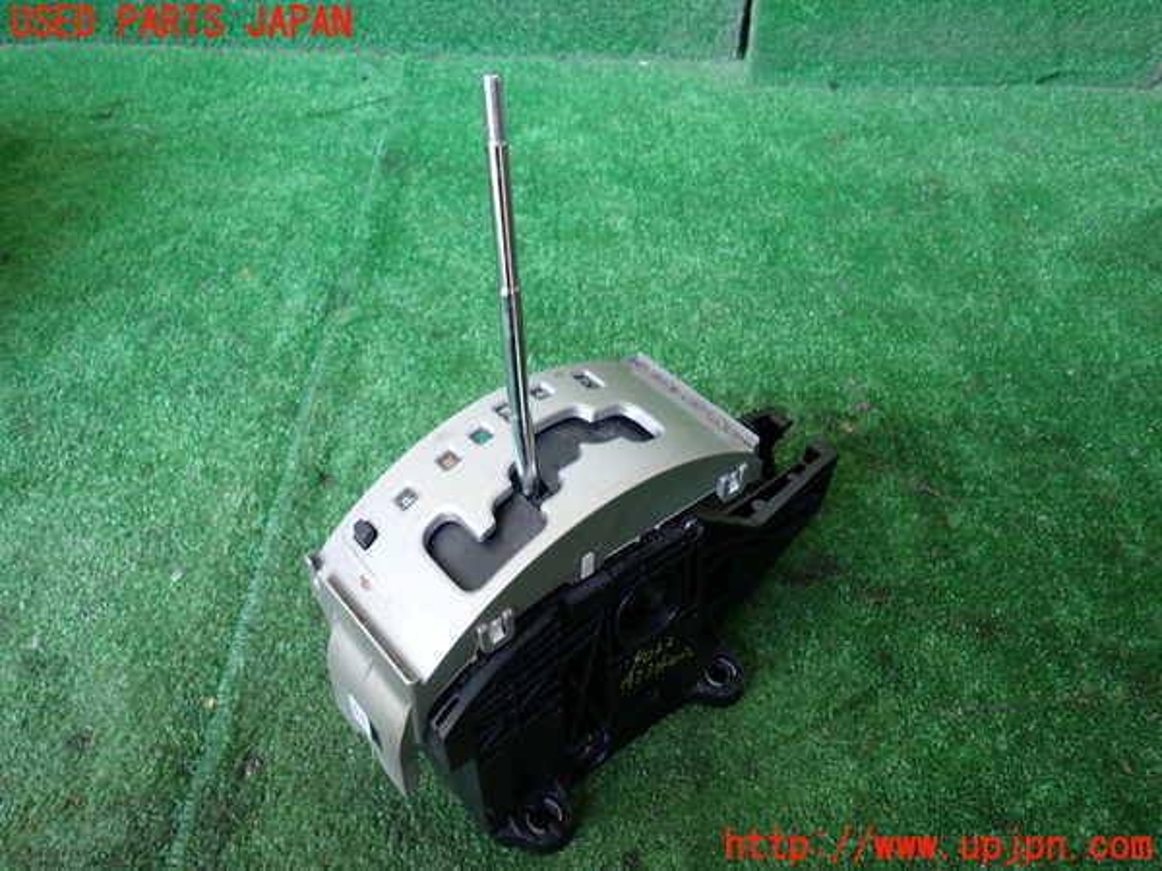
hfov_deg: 60.0
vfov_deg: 46.8
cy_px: 436
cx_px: 581
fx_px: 1007
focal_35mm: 30
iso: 200
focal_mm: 5.4
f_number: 2.3
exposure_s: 1/40
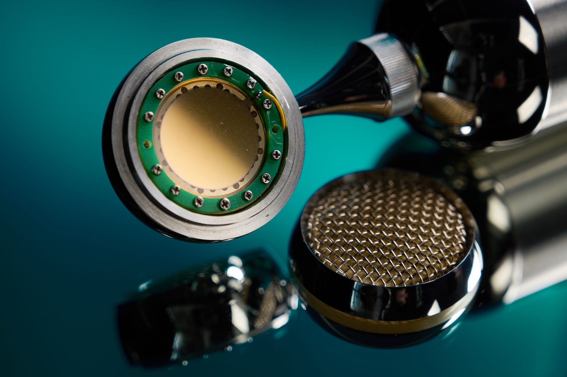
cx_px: 284
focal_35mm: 70
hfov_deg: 28.9
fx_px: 1102
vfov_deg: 19.4
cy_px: 188
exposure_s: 1/50
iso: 100
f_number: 4
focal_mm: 70
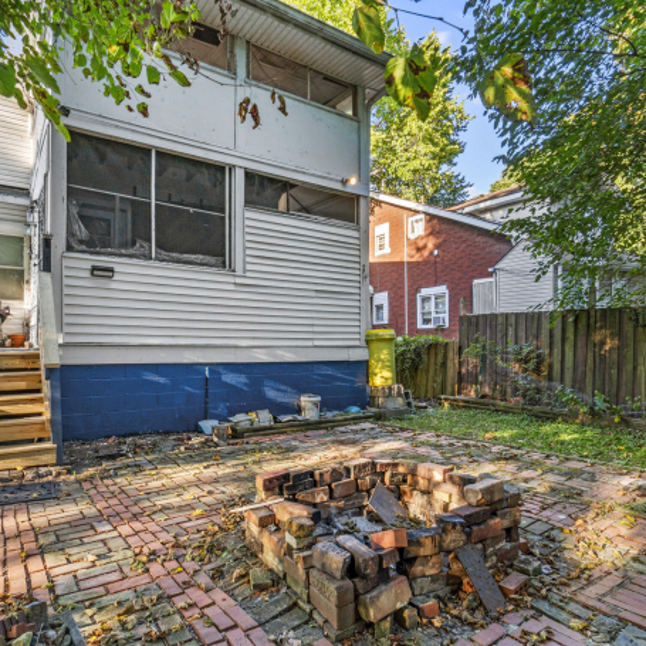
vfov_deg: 72.1
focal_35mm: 21
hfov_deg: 72.1
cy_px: 345
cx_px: 302
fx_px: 443
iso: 400
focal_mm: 10
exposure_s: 1/40
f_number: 8
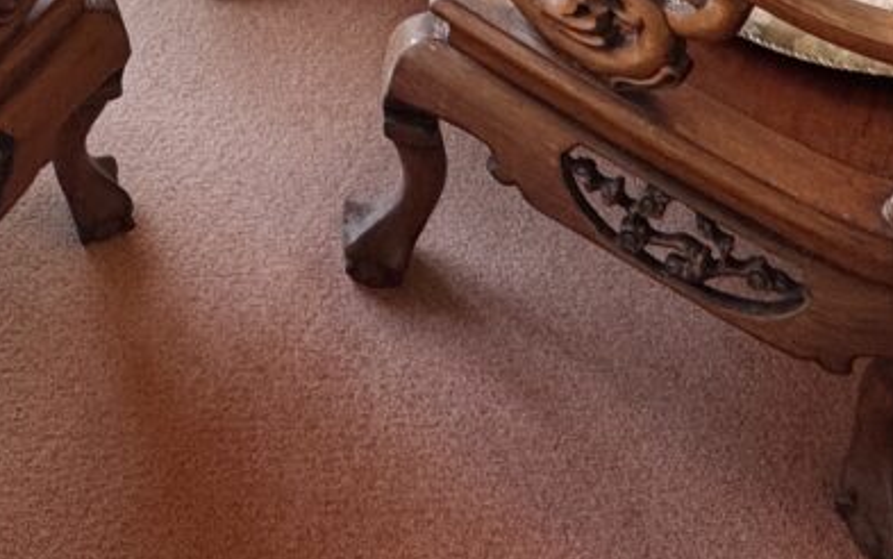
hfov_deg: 32.9
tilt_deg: -17.0
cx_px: 50
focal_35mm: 58
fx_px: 1412
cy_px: -695
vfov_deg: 15.4
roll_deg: -1.2
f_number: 2.2
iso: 125
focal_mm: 2.22
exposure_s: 1/99
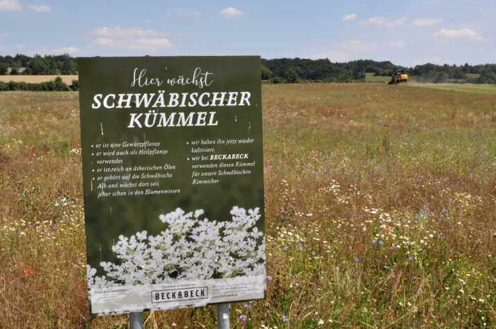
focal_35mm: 49
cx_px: 272
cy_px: 160
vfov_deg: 27.7
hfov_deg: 40.7
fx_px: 668
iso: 200
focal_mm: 29
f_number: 25
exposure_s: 1/60
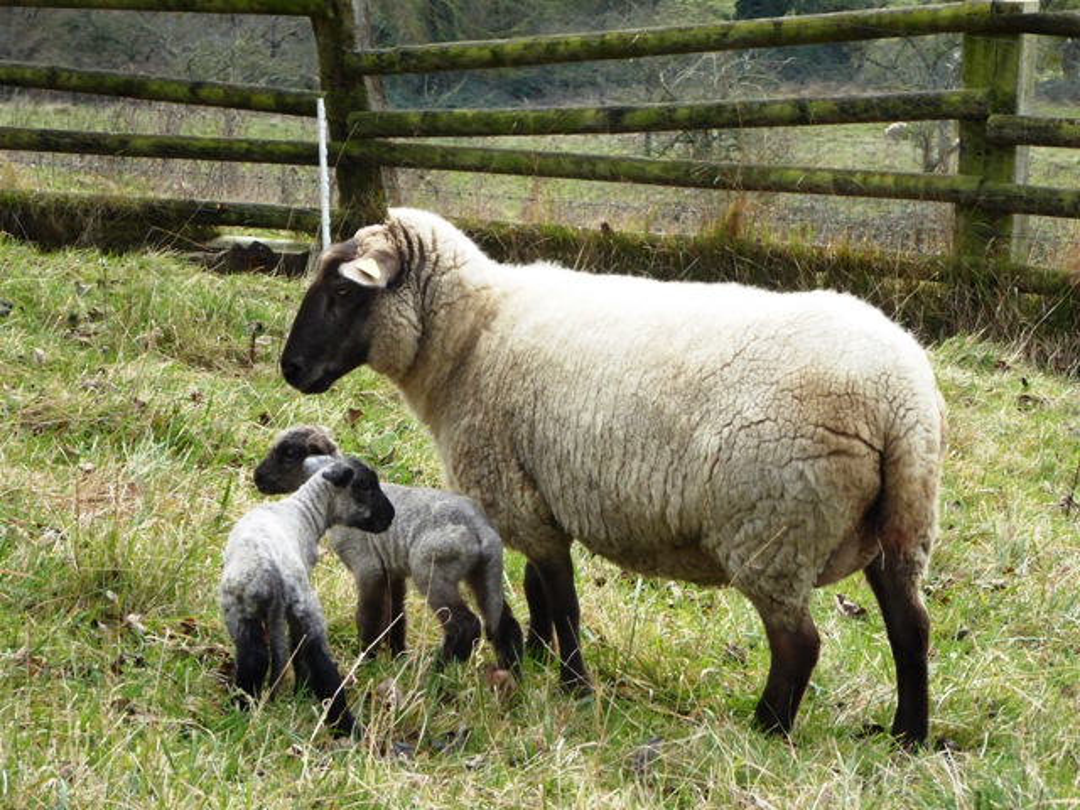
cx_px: 540
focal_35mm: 150
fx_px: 4680
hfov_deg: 13.2
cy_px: 405
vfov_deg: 9.9
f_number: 5.3
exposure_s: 1/125
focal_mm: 24.2
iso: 250
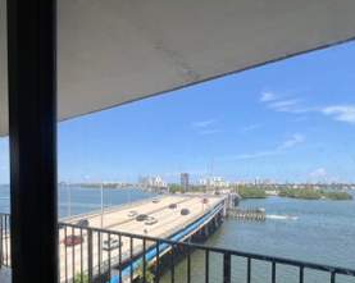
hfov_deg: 71.4
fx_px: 231
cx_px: 101
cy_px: 198
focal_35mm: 22
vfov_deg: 60.8
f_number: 1.8
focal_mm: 1.57
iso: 32
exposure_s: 1/1014
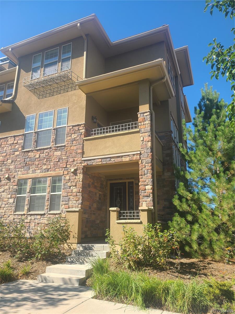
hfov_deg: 53.1
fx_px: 235
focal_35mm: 26
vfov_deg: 67.3
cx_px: 118
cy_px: 157
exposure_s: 1/1033
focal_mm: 5.4
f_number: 1.8
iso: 40
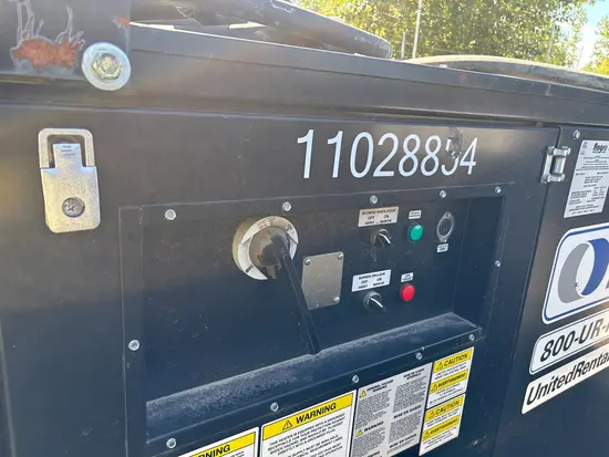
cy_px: 228
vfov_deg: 53.1
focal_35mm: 26
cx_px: 304
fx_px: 458
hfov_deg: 67.3
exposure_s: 1/172
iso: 40
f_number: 1.6
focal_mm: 5.96
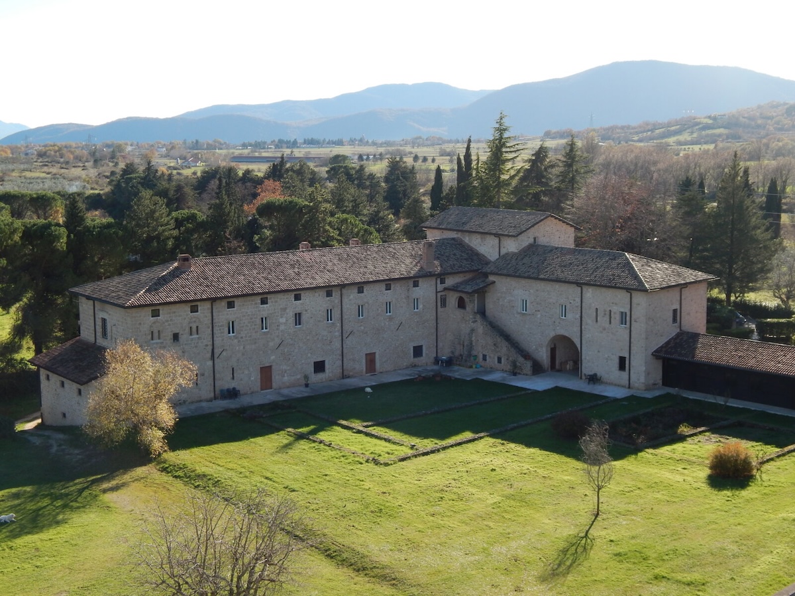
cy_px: 298
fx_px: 1125
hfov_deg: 38.9
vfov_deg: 29.7
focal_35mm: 49
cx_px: 398
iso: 125
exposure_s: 1/500
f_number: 3.7
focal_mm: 8.6
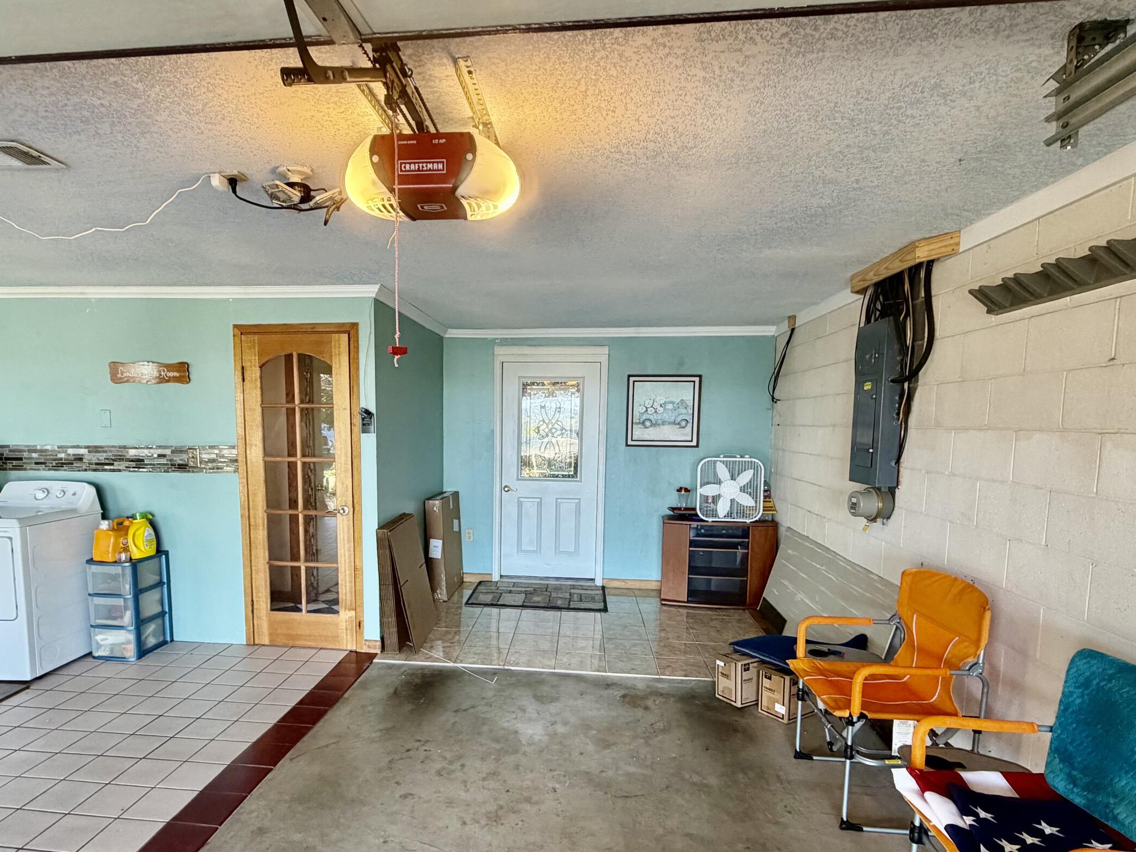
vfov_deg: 65.6
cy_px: 490
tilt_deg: -4.4
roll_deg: +0.3
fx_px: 656
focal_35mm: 20
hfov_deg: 81.5
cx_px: 510
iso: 320
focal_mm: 2.22
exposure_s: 1/120
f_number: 2.2
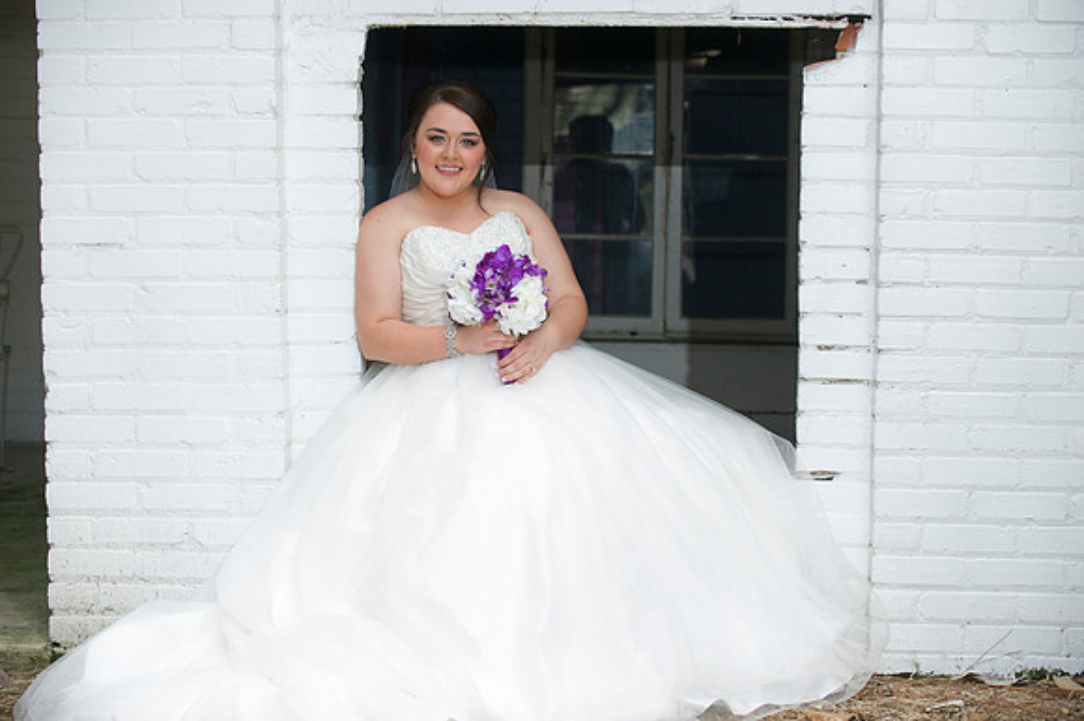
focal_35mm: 98
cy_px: 360
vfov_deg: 13.9
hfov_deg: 20.8
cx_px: 542
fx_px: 2949
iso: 320
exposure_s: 1/320
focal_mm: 98
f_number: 4
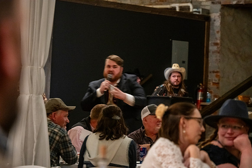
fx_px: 1260
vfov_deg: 7.6
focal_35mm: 180
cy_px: 84
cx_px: 126
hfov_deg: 11.4
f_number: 6.3
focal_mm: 180
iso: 6400
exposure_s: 1/40
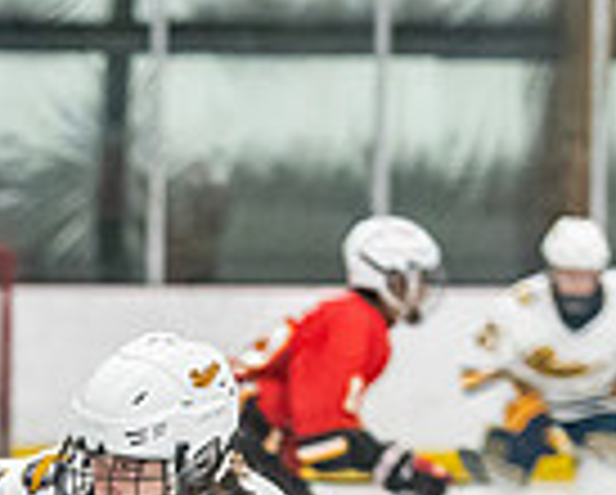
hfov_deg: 3.2
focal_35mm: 596
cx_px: -918
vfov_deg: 2.6
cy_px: 976
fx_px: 10881
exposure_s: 1/800
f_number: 2.8
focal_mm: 105
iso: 3200
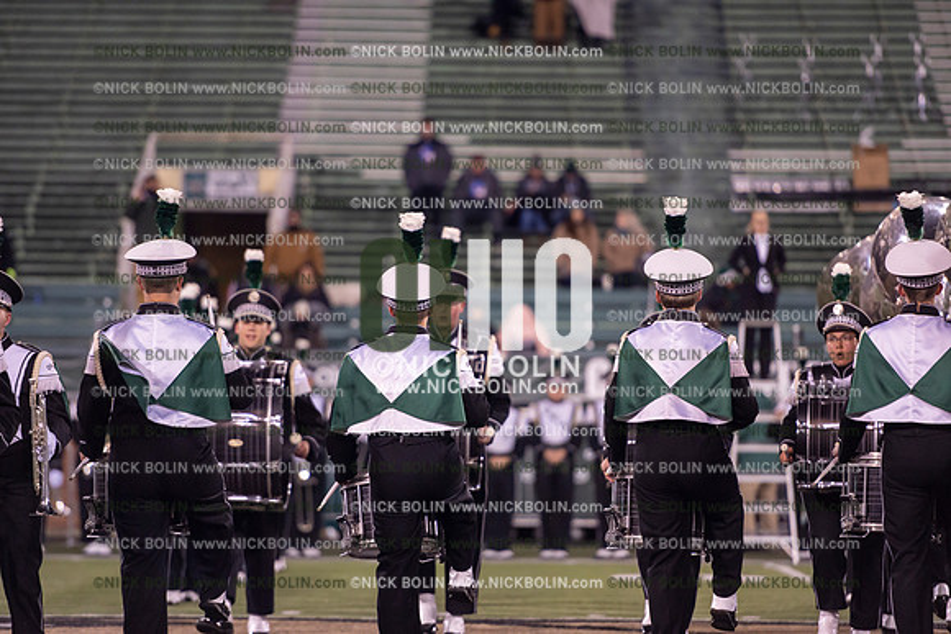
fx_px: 5284
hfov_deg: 10.3
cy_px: 317
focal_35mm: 200
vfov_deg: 6.9
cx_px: 476
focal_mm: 200
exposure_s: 1/1250
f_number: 2.8
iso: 2500
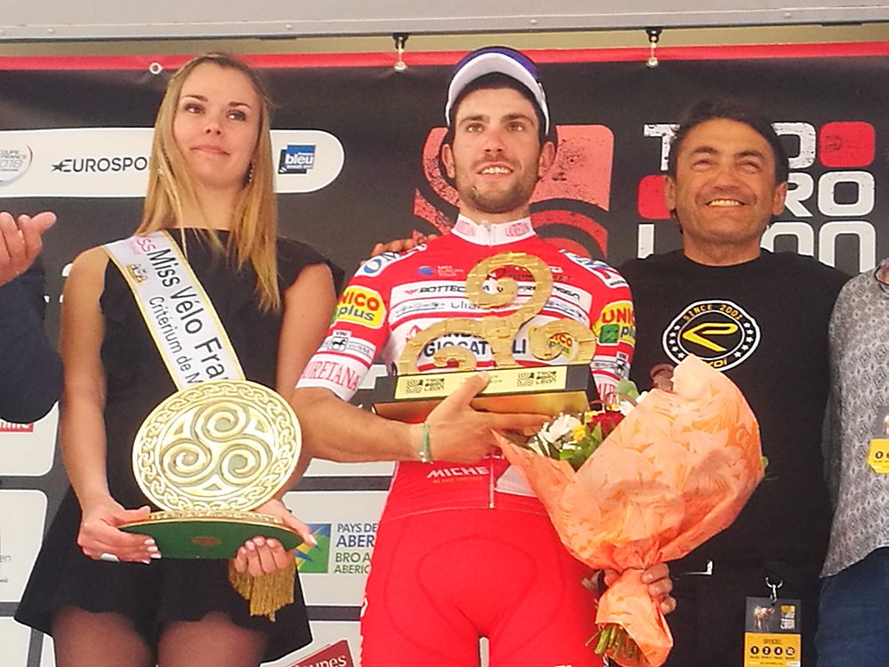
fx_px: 2645
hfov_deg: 19.1
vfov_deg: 14.4
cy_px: 334
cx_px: 444
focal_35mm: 103
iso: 80
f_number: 2.2
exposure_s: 1/100
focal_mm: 4.5
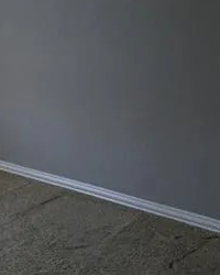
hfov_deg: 16.4
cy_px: 73
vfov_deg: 21.8
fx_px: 708
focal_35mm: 87
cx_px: -90
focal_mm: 4.15
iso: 32
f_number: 2.2
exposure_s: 1/15
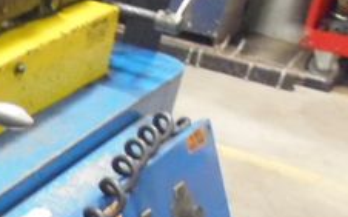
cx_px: -145
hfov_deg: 20.4
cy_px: 308
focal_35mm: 90
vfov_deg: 13.8
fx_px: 853
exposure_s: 1/5
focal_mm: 4.3
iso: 800
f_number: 2.9
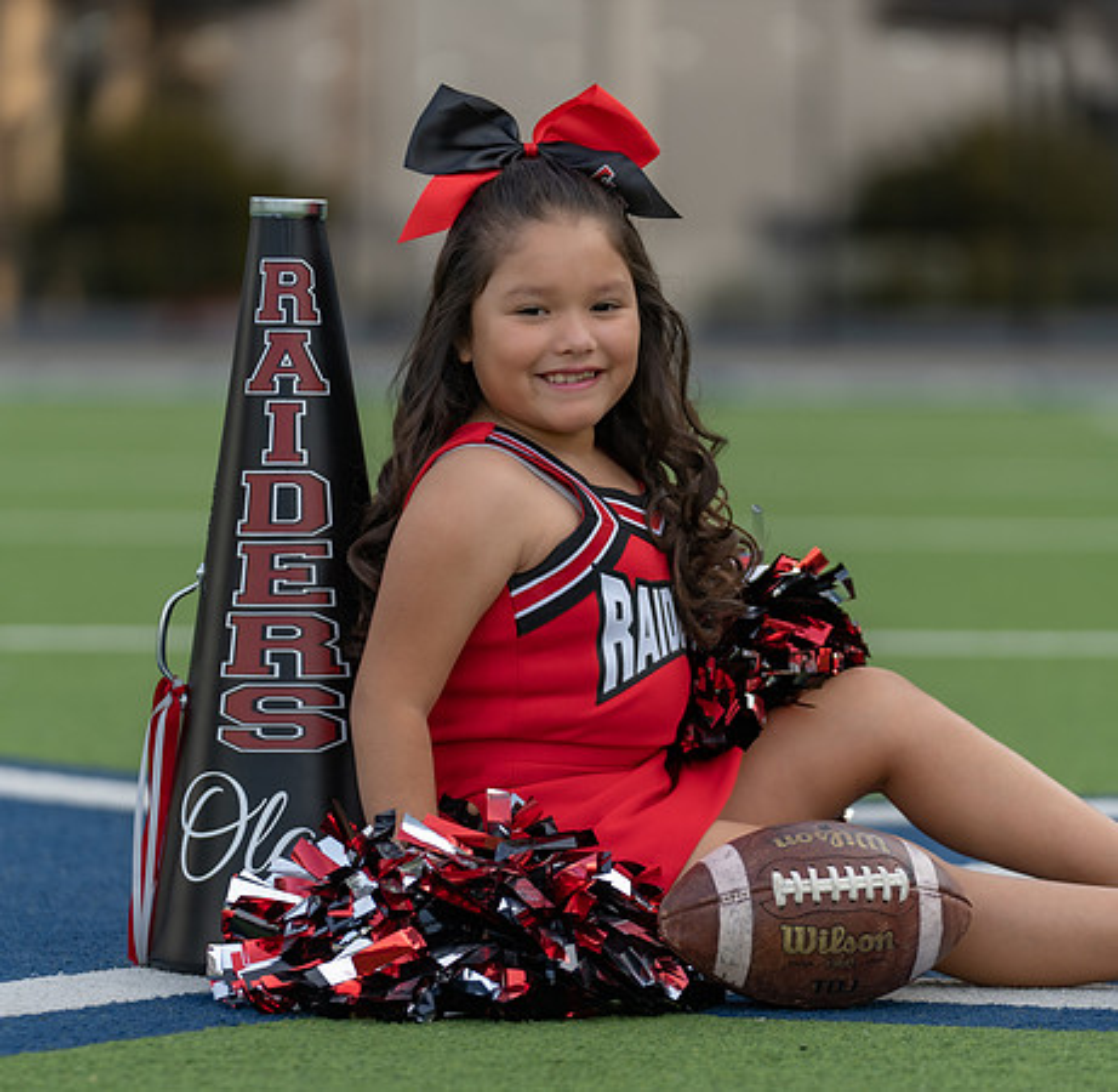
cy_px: 611
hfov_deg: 9.2
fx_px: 6922
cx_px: 551
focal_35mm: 192
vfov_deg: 9.0
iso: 100
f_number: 2.8
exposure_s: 1/320
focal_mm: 136
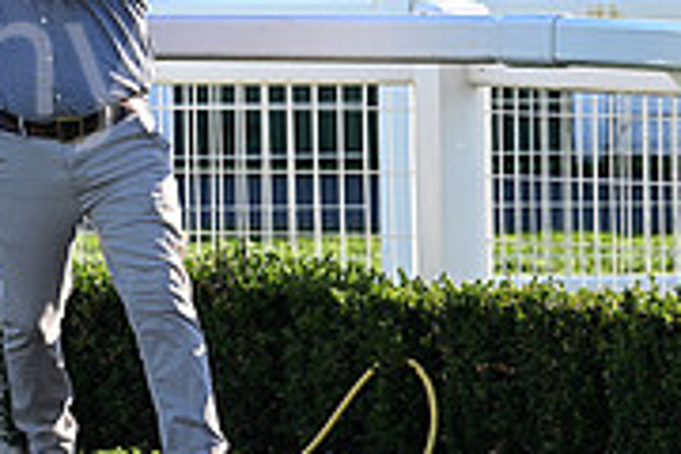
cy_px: -123
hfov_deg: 3.2
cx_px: -333
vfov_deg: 2.1
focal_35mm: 645
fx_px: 12200
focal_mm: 200
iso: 400
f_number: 5.6
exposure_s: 1/800
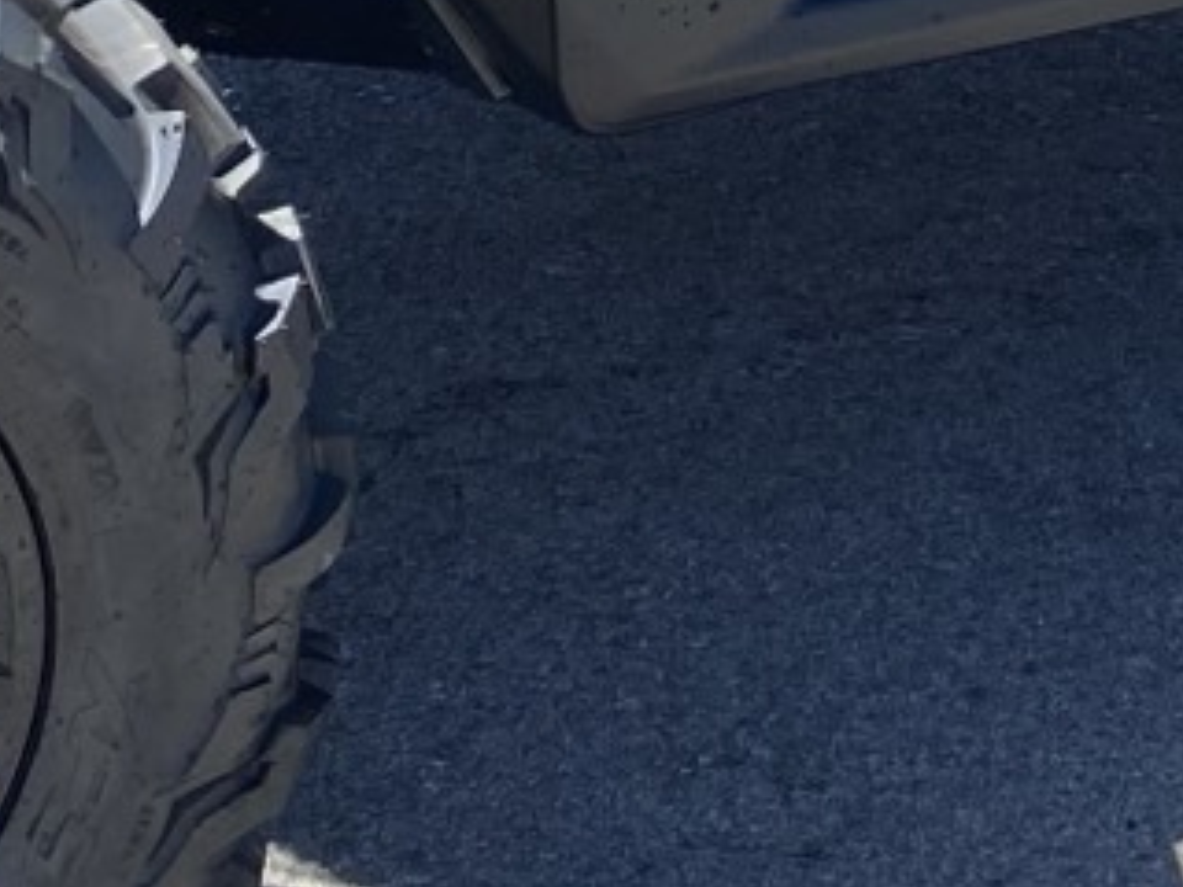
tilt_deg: -15.4
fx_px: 5331
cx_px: 1128
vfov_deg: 9.1
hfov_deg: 12.5
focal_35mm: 156
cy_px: -706
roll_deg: -0.4
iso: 32
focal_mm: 4.25
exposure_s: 1/1316
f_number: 1.8
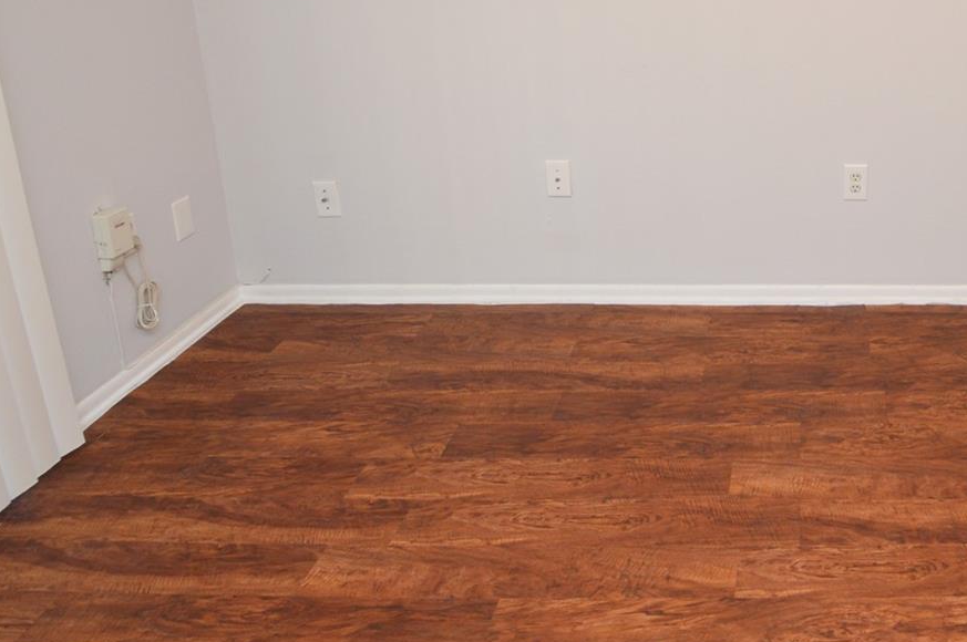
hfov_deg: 52.5
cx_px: 811
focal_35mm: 33
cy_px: 110
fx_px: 885
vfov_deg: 38.1
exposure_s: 1/60
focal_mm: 12
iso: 640
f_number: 4
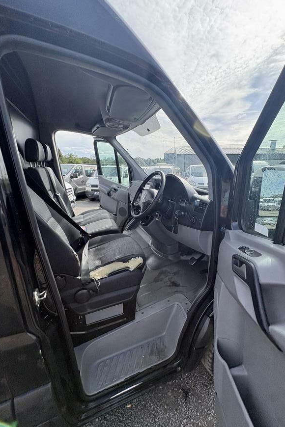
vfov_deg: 100.4
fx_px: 178
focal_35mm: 15
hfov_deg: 77.2
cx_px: 152
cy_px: 210
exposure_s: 1/675
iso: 64
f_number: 2.2
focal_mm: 2.22
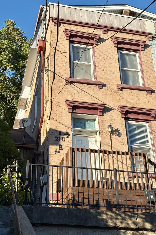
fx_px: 358
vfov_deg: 36.2
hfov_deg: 24.6
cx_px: 78
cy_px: 116
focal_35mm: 55
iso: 32
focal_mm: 5.96
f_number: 1.6
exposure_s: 1/1901
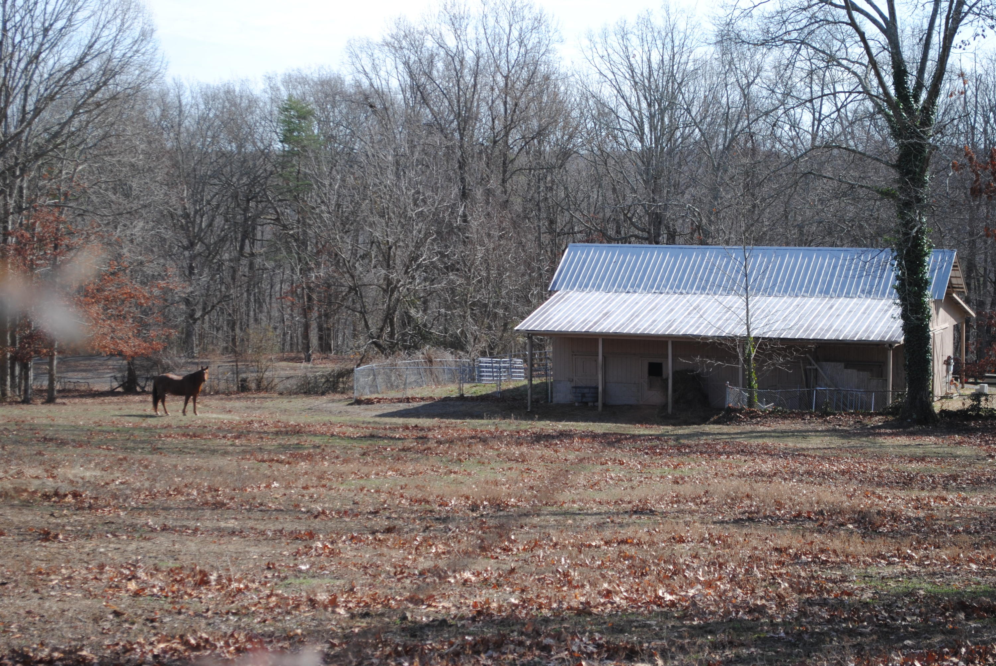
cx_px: 498
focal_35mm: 82
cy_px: 333
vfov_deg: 16.6
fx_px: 2285
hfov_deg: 24.6
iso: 100
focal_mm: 55
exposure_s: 1/200
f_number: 7.1
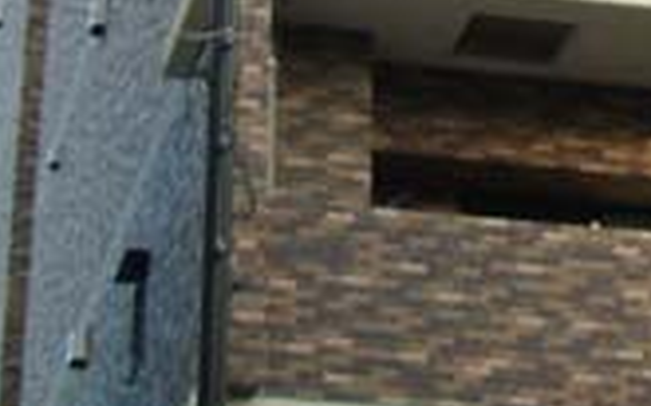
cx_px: 612
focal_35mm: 144
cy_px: -229
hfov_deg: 14.4
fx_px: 2554
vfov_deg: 8.8
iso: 80
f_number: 2.6
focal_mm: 5.8
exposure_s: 1/200
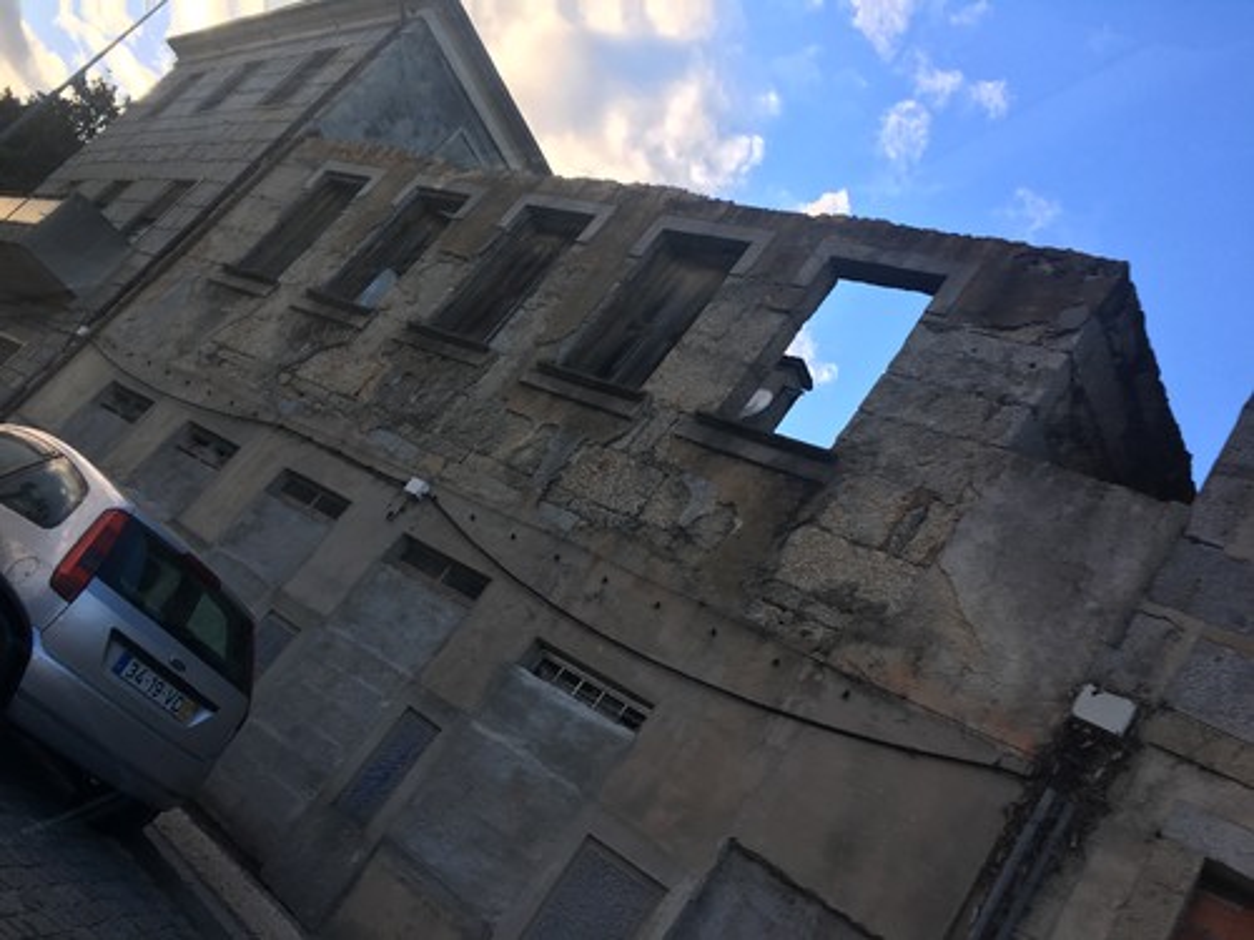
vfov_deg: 48.2
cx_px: 627
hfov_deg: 61.7
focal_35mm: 29
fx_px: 1051
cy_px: 470
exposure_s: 1/185
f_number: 2.2
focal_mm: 4.15
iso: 25
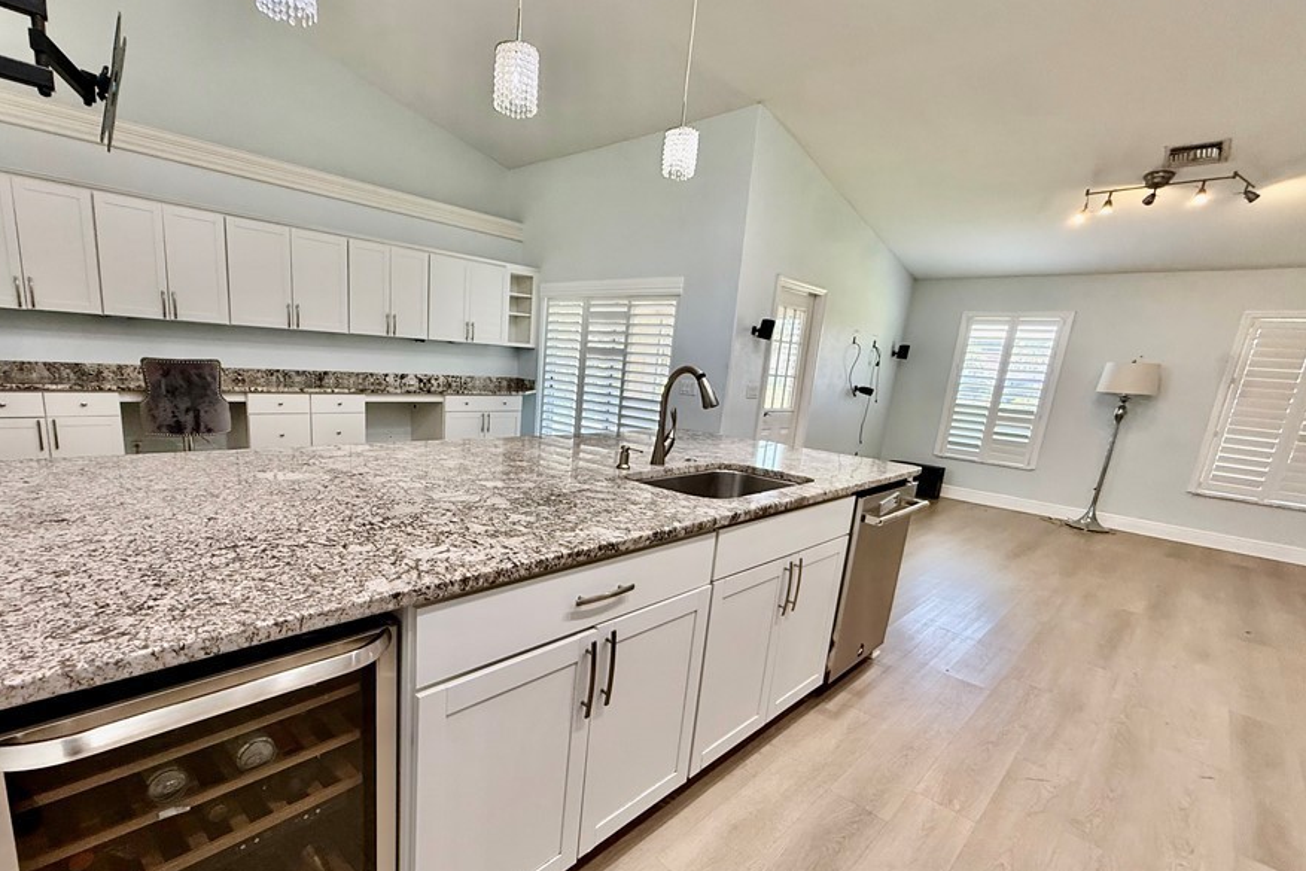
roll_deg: -4.2
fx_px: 617
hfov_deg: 92.8
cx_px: 570
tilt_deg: -12.8
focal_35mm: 17
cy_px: 500
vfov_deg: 70.1
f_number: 2.2
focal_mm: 2.22
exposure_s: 1/120
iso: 200
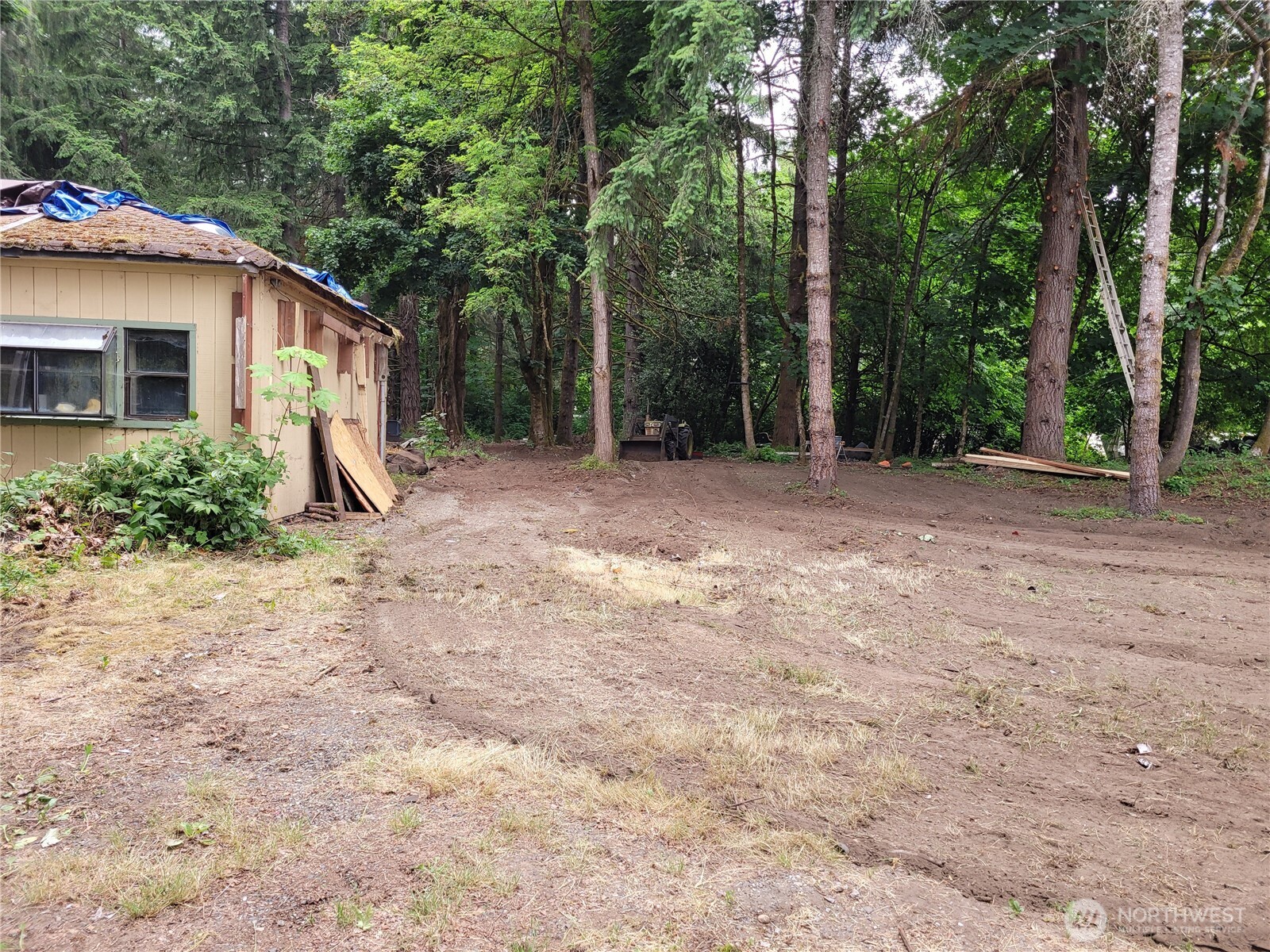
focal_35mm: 26
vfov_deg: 53.1
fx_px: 954
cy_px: 476
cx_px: 635
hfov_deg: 67.3
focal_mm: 5.4
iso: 64
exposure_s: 1/120
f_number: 1.8
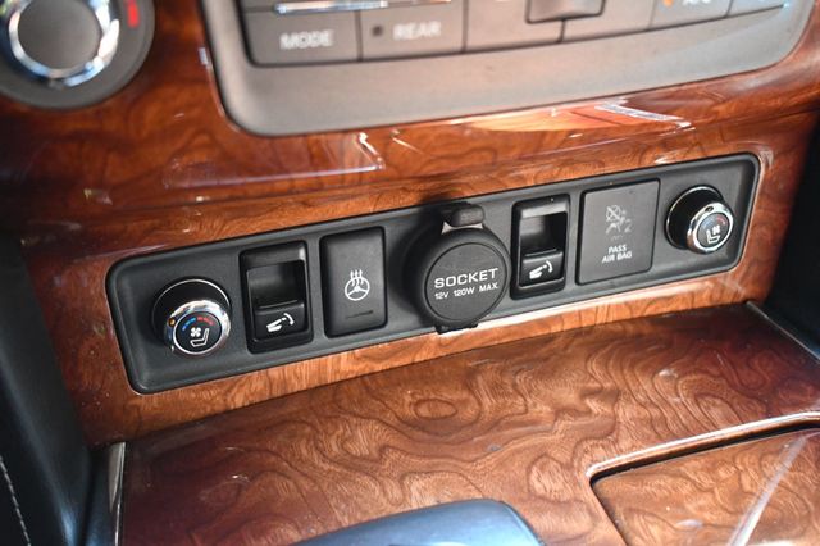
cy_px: 273
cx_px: 410
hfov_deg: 42.8
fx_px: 1047
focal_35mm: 46
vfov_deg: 29.2
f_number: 4.2
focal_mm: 31
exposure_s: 1/100
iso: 3200
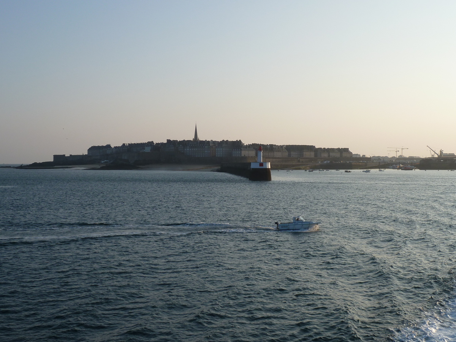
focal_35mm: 48
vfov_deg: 30.3
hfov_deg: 39.7
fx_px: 632
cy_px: 171
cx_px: 228
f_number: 4.5
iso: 80
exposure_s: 1/400
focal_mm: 7.9
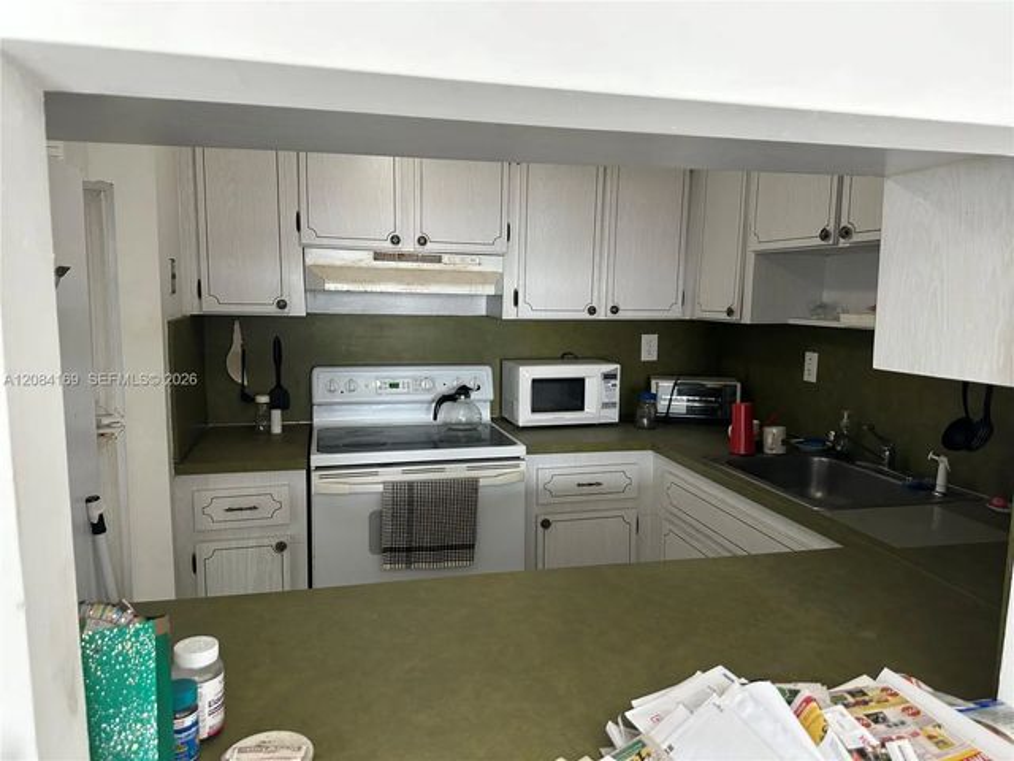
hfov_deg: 71.6
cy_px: 380
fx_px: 703
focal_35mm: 24
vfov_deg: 56.8
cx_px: 507
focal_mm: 6.86
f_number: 1.78
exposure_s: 1/60
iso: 125
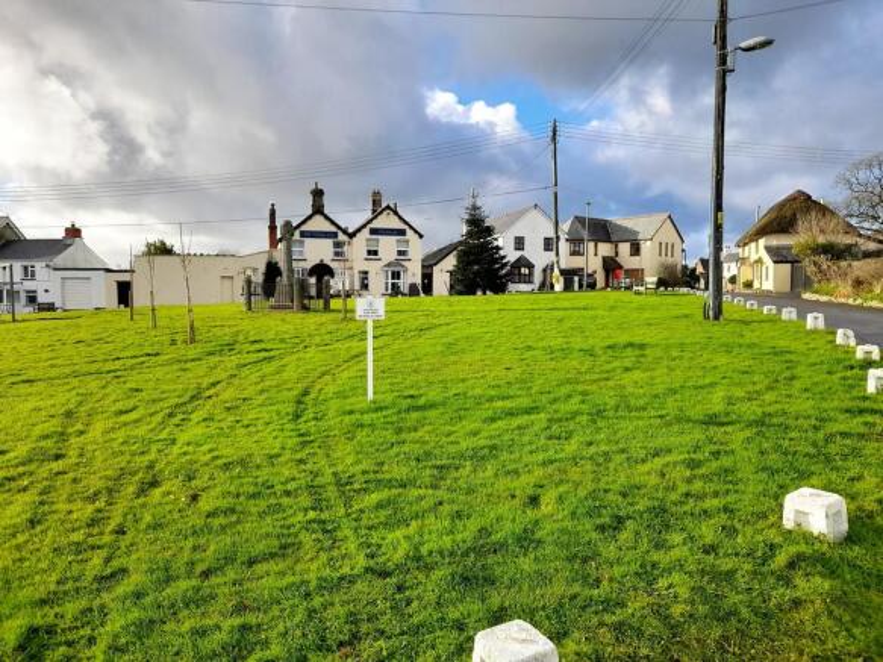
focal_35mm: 25
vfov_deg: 54.9
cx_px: 442
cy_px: 331
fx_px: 638
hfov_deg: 69.4
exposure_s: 1/344
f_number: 2
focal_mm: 4.6
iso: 20
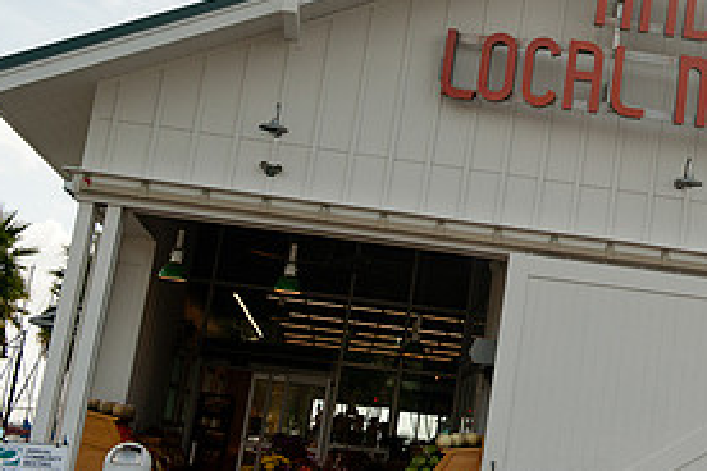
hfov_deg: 23.5
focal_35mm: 84
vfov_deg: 16.0
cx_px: 646
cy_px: 41
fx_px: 1650
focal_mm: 40
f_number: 4
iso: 400
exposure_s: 1/4000
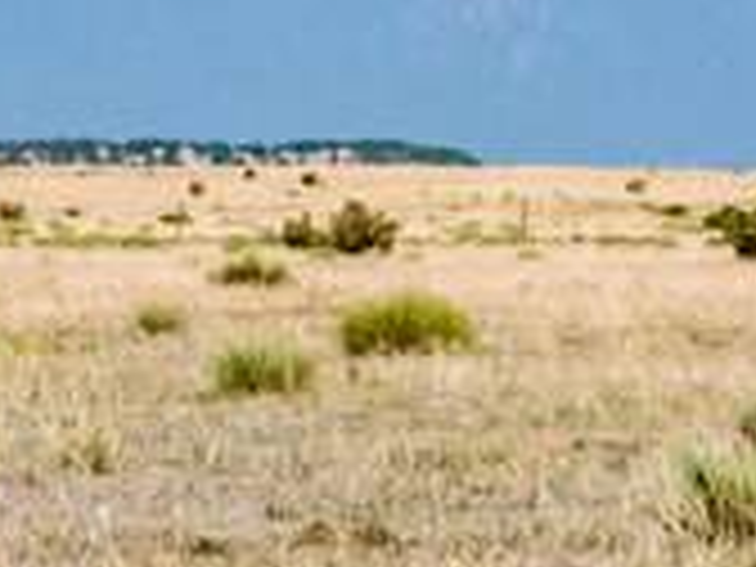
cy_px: 497
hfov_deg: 3.7
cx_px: -58
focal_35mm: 533
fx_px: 11641
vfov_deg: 2.8
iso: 100
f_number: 2.8
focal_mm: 19.35
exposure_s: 1/160
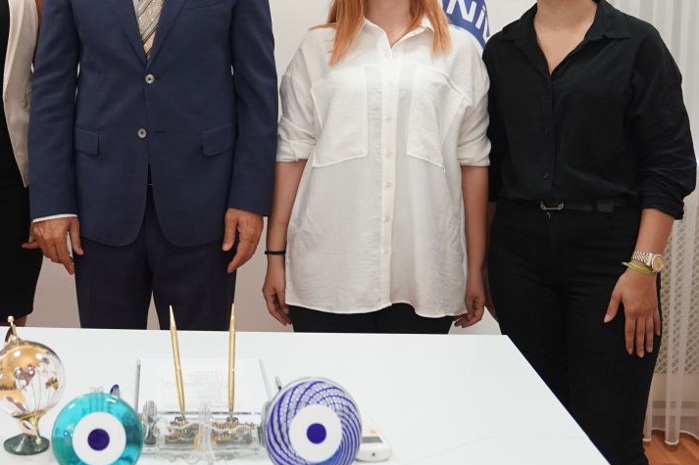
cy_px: 27
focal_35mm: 61
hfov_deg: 32.2
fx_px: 1184
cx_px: 166
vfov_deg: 21.6
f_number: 3.2
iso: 1600
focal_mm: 29
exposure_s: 1/125
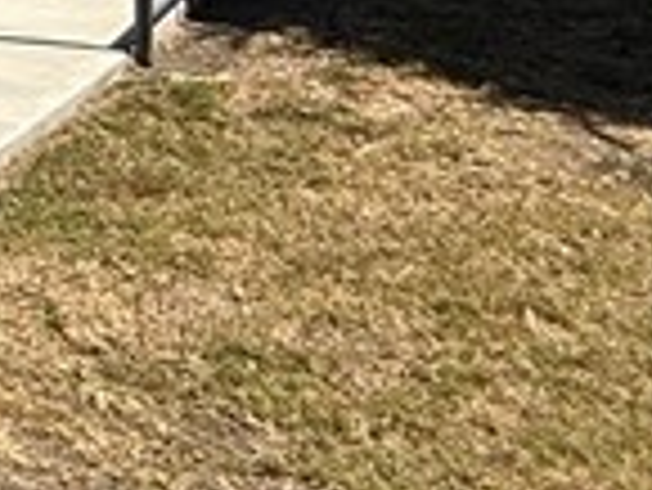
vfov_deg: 12.7
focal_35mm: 99
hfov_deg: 13.3
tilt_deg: +3.9
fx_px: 1866
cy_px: -557
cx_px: -1007
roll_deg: -1.4
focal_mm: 2.22
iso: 50
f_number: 2.2
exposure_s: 1/2976
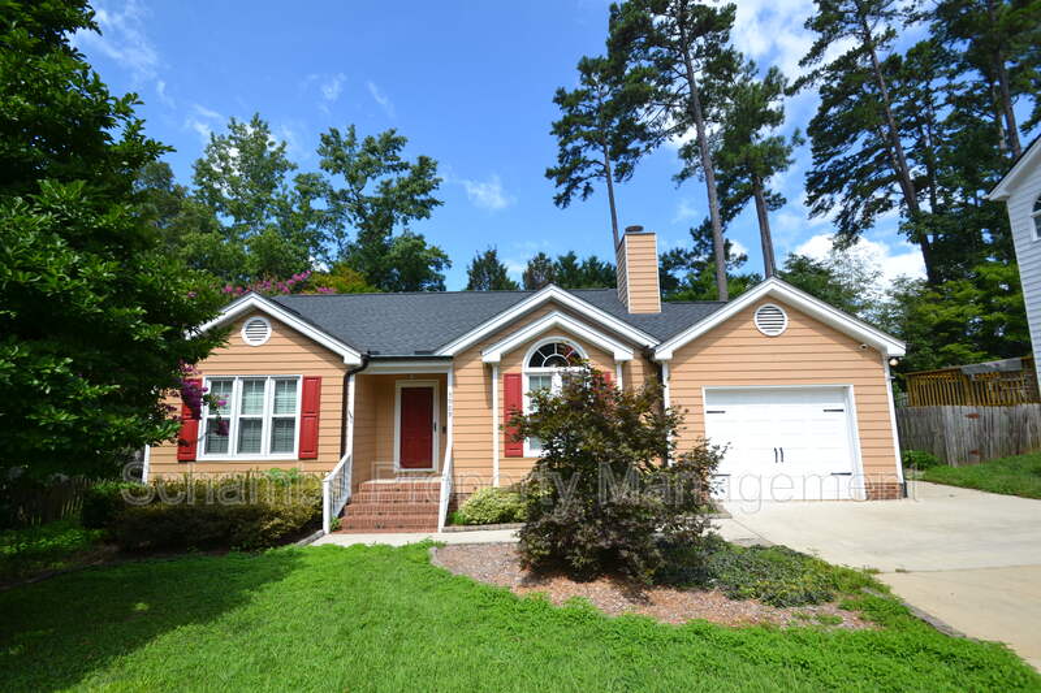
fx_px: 434
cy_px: 346
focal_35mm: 15
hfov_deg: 100.4
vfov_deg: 77.3
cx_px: 520
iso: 100
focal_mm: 10
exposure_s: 1/200
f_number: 7.1
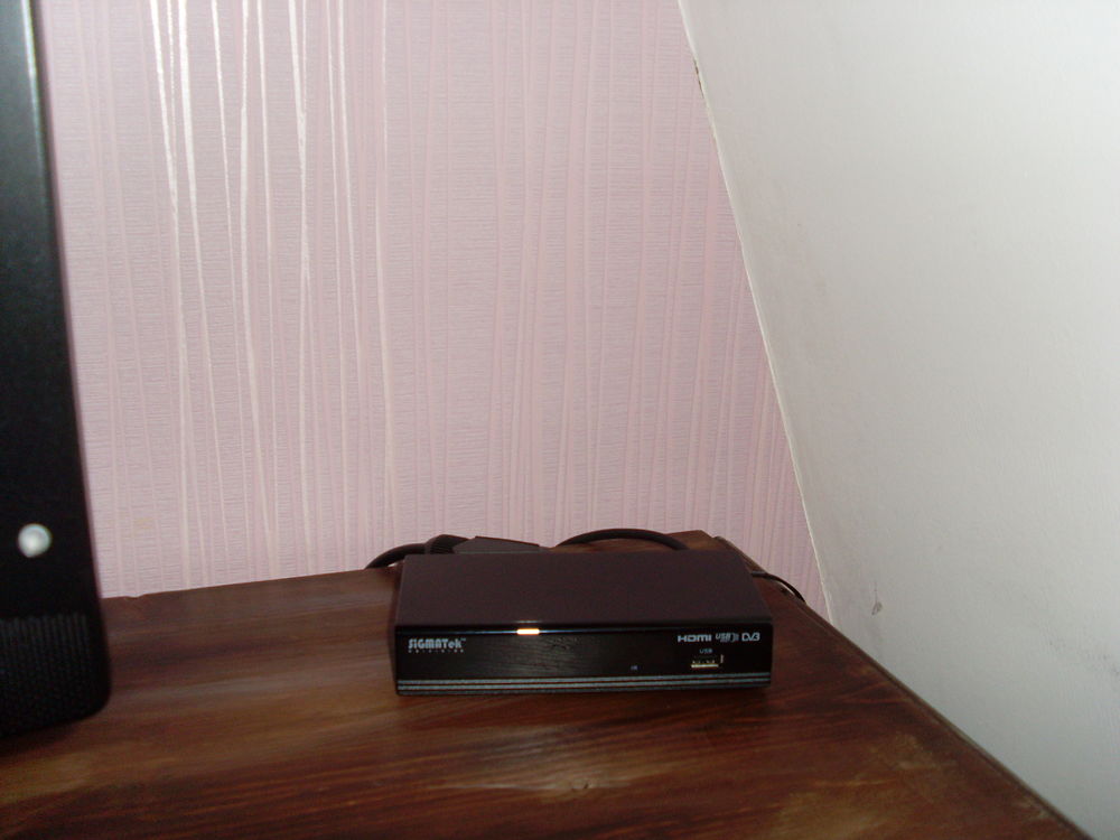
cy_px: 420
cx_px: 560
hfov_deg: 49.0
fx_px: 1229
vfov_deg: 37.7
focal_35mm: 38
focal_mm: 6.3
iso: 100
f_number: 3
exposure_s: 1/45
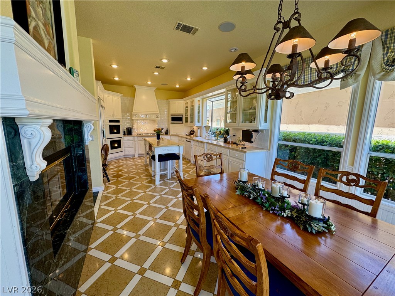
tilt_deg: -9.3
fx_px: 160
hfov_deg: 102.1
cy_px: 148
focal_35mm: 14
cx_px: 198
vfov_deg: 85.7
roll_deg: -1.4
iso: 80
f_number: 2.2
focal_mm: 2.22
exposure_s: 1/120
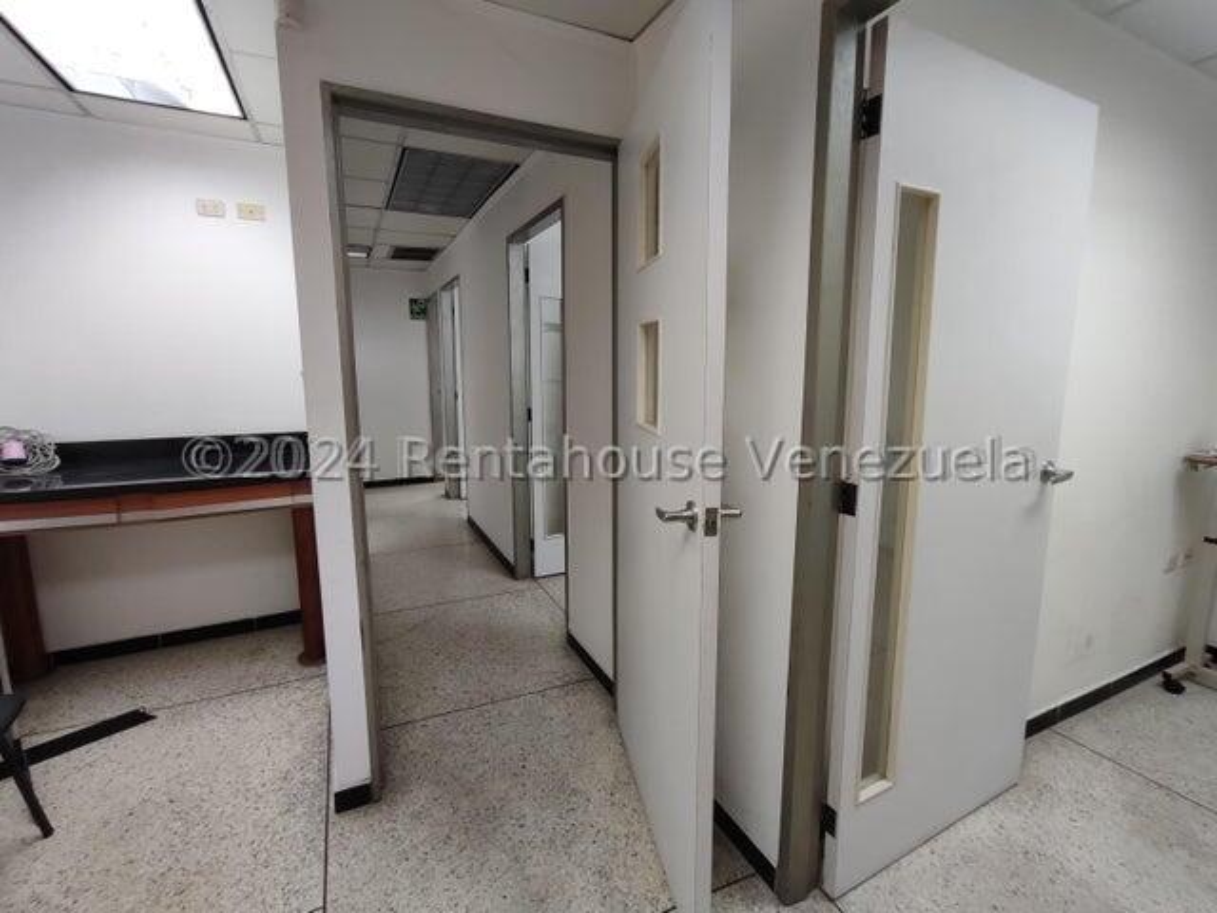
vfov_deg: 89.9
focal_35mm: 13
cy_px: 456
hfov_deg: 106.2
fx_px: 457
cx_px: 608
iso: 213
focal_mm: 1.66
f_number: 2.2
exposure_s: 1/100
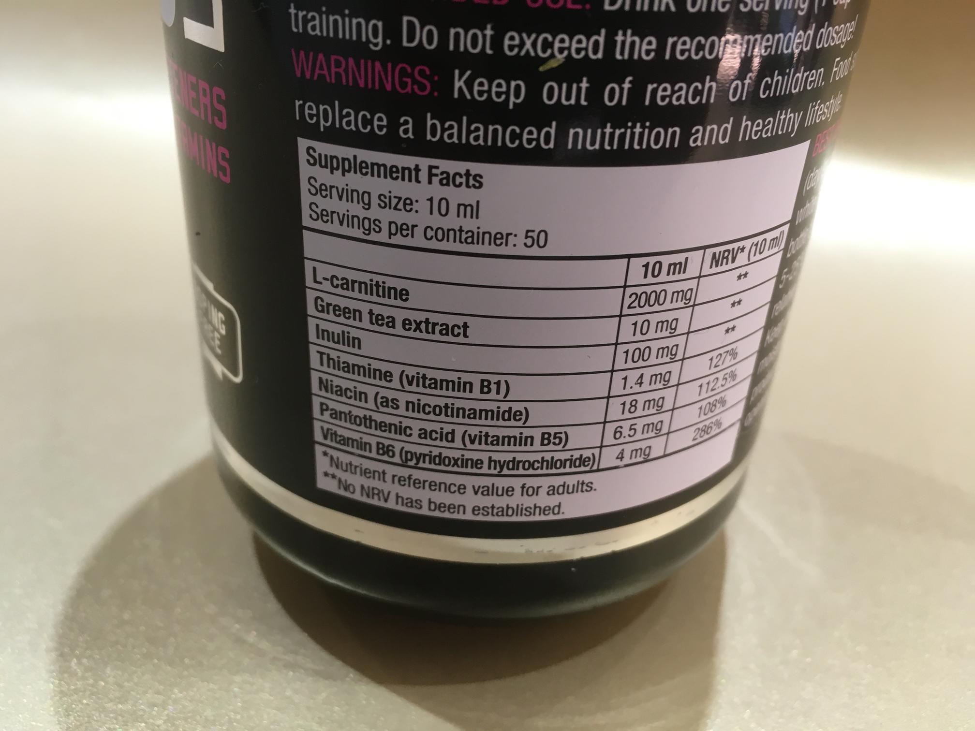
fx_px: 817
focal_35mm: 29
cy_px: 366
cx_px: 488
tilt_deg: -32.4
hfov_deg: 61.7
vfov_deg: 48.2
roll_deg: -3.0
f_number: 2.2
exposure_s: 1/33
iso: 80
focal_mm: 4.15
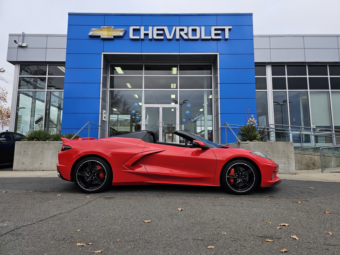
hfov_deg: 73.9
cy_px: 128
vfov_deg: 58.9
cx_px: 170
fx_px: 226
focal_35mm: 23
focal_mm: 6.3
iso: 10
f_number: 1.7
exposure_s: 1/212
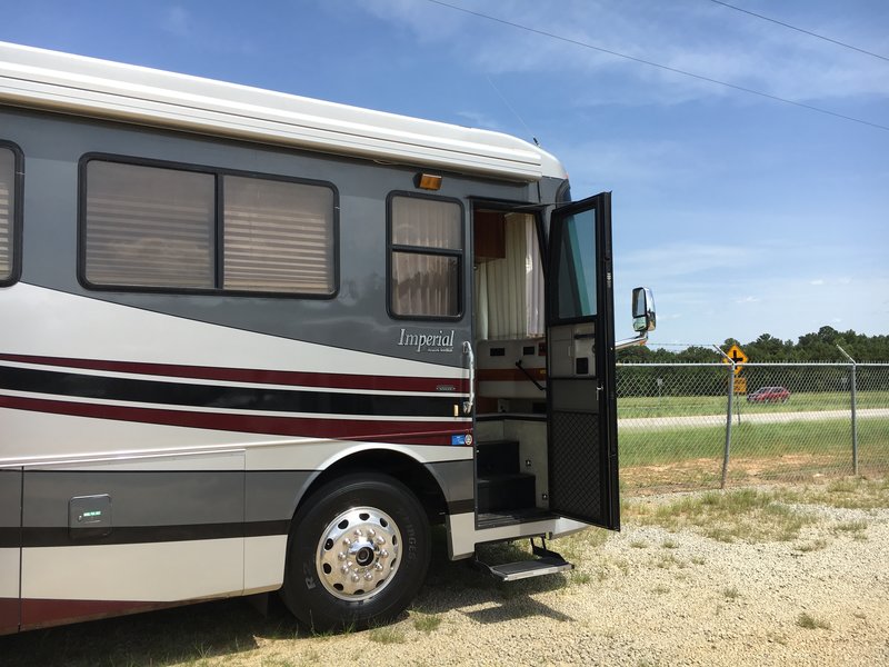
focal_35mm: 29
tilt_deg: +2.2
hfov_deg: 61.7
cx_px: 444
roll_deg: +1.8
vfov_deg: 48.2
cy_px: 334
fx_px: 745
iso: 25
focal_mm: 4.15
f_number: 2.2
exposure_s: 1/1282
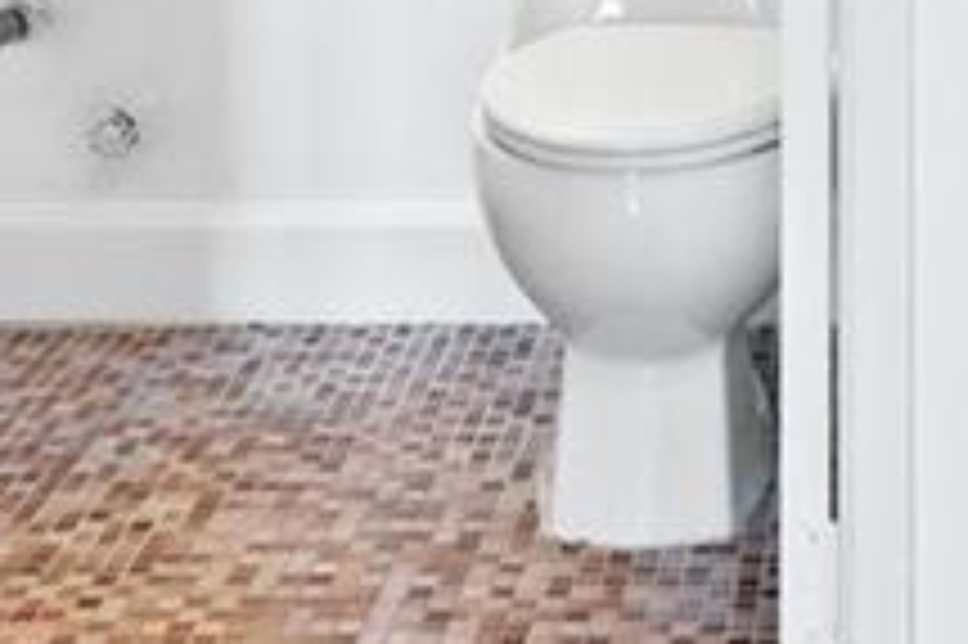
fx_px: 2794
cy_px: -588
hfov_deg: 19.5
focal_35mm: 104
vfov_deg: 11.9
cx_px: 752
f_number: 8
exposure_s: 1/2.5
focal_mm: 14
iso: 200
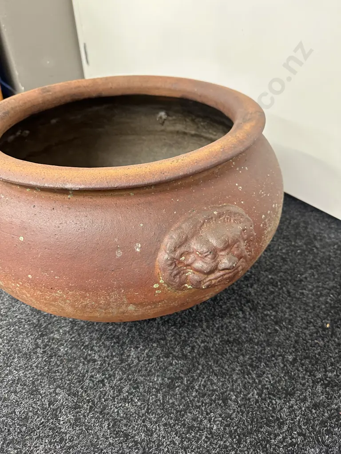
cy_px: 227
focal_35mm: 24
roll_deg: +1.8
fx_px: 315
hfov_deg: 56.8
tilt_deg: -36.7
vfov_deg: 71.6
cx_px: 170
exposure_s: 1/50
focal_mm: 6.86
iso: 320
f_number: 1.78
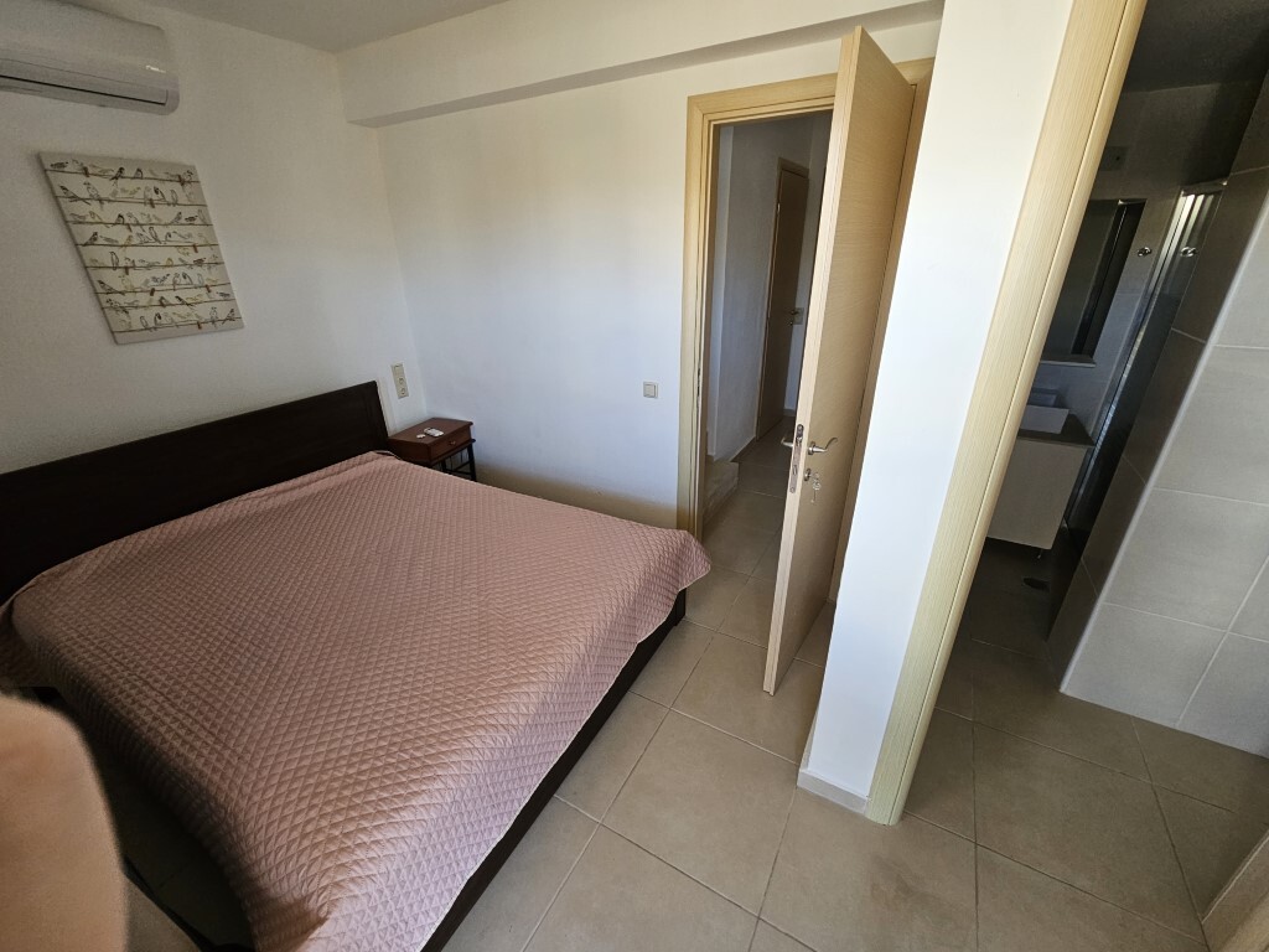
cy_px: 476
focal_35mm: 13
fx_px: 477
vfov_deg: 89.9
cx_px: 634
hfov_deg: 106.2
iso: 250
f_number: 2.2
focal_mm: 2.2
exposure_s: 1/100
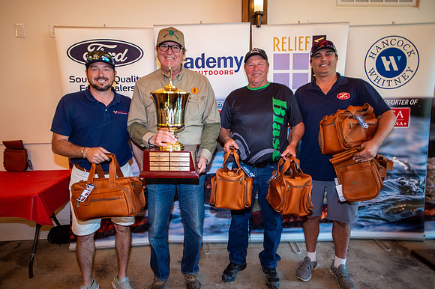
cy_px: 144
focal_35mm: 22
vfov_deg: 57.2
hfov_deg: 78.6
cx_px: 218
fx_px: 266
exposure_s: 1/60
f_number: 2.8
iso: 800
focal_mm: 22
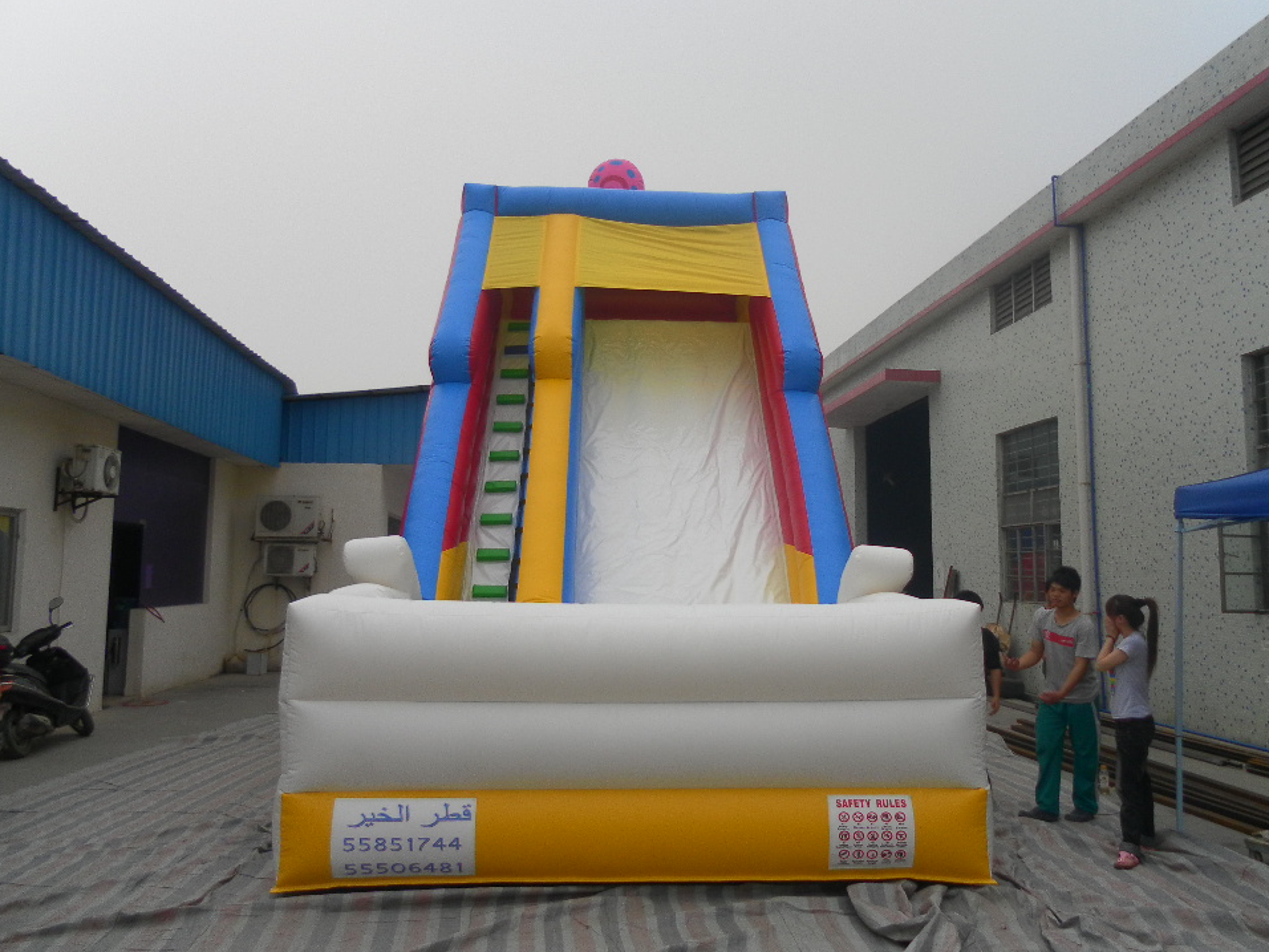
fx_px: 1100
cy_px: 451
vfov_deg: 46.8
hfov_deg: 59.9
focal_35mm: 30
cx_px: 673
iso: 80
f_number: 8
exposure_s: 1/100
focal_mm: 4.9
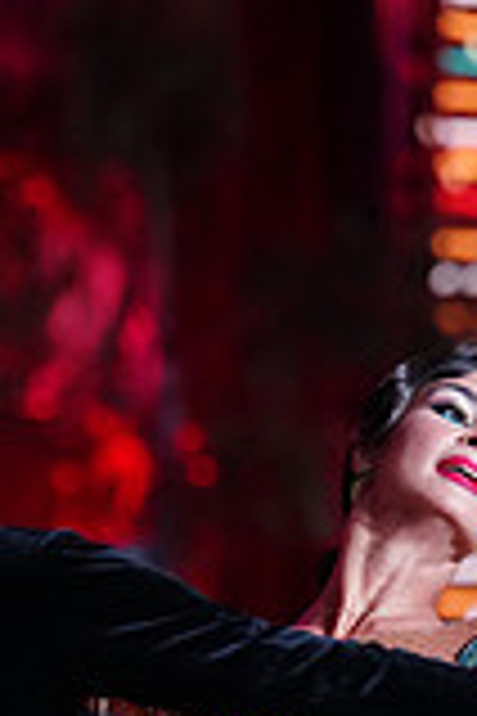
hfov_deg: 2.5
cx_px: 367
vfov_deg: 3.7
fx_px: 11070
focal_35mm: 557
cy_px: 1108
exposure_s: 1/400
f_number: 3.5
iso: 4000
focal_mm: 153
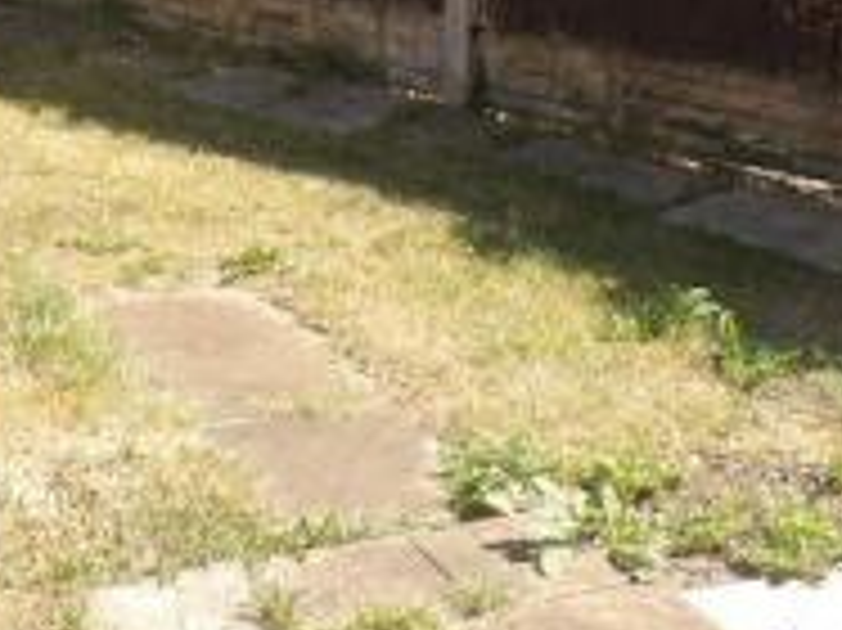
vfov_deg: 18.8
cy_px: -65
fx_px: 1823
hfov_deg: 26.0
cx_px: 380
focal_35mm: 75
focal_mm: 4.3
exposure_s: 1/523
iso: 100
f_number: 3.2
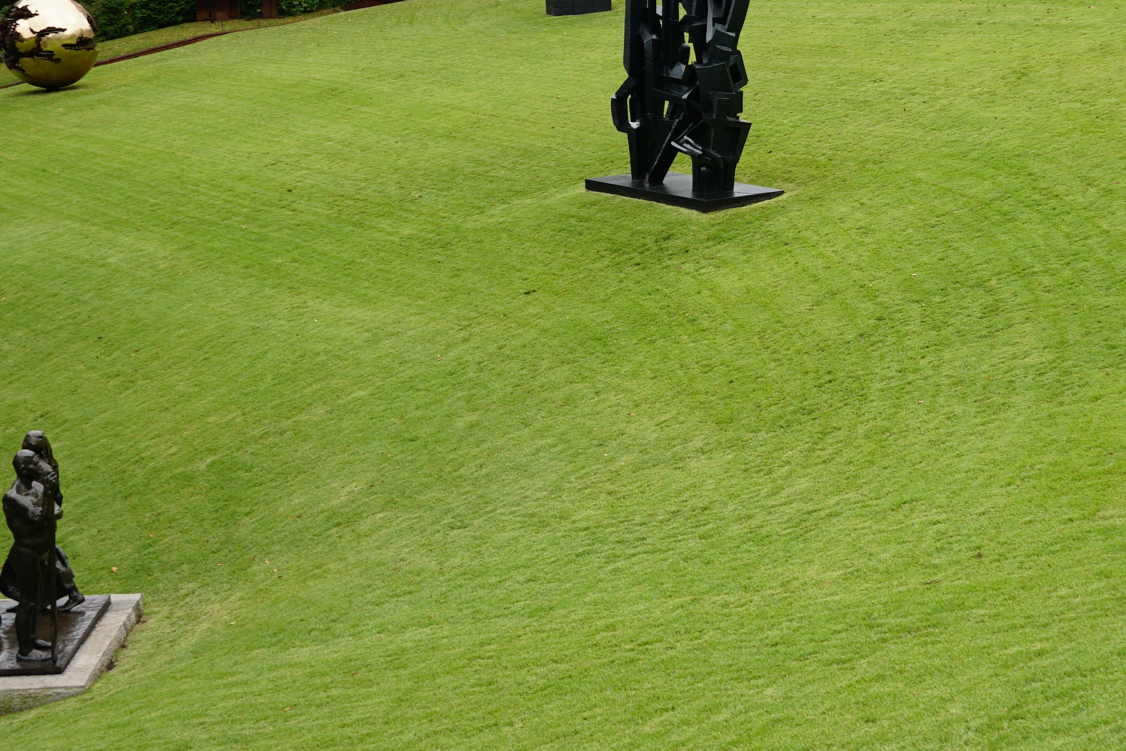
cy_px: 163
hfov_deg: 33.7
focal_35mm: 58
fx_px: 1814
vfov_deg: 23.1
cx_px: 867
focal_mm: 18
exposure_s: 1/60
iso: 125
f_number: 4
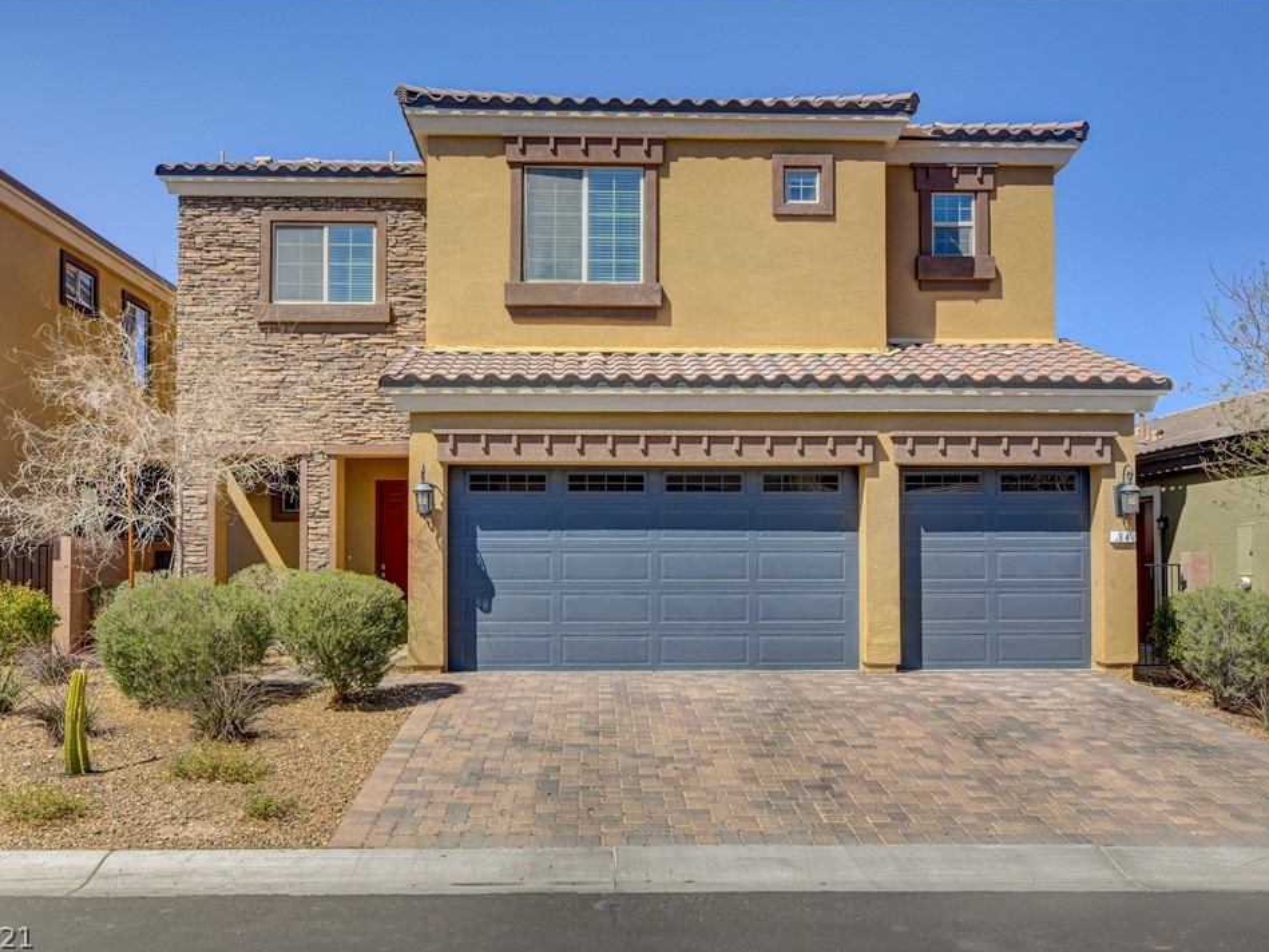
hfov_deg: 55.3
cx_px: 619
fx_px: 1210
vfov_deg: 43.0
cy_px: 475
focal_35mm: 33
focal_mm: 20
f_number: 8
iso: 400
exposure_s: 1/400
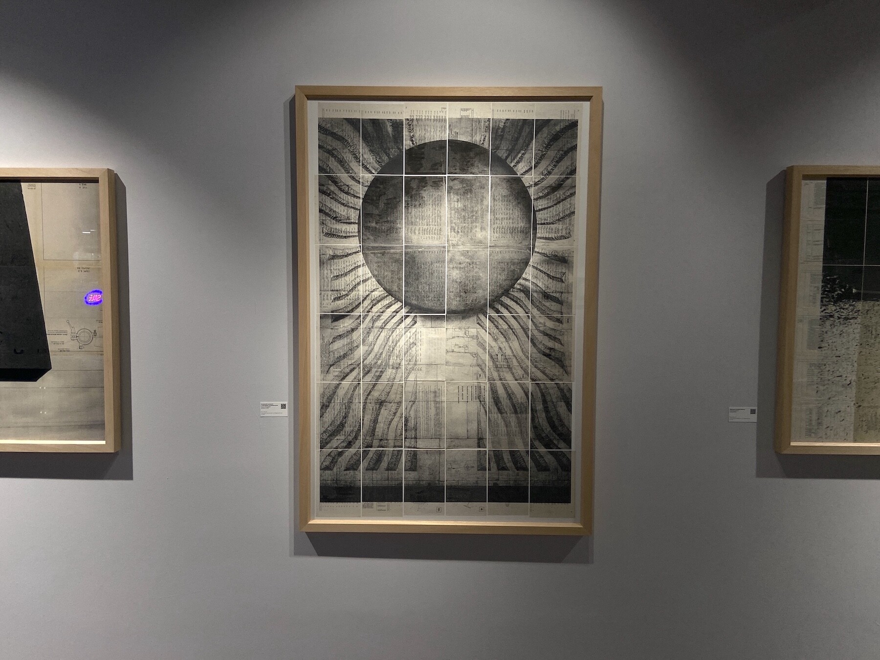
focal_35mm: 26
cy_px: 330
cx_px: 440
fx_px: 661
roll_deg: -0.3
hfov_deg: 67.3
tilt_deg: -4.6
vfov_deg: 53.1
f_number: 1.8
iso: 100
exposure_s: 1/100
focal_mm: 4.25
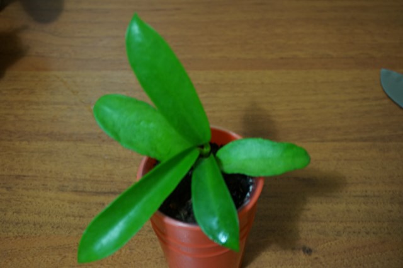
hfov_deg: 42.4
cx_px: 202
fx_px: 520
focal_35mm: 46
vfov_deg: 28.9
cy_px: 134
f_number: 5
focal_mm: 31
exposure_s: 1/8
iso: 800
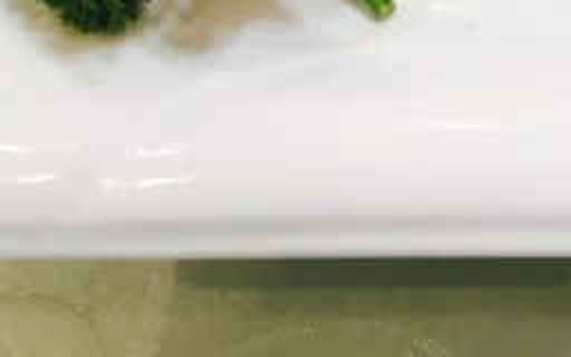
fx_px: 1307
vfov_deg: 15.0
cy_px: -75
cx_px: 727
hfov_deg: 22.3
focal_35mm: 84
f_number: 2.2
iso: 50
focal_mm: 4.15
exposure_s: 1/33
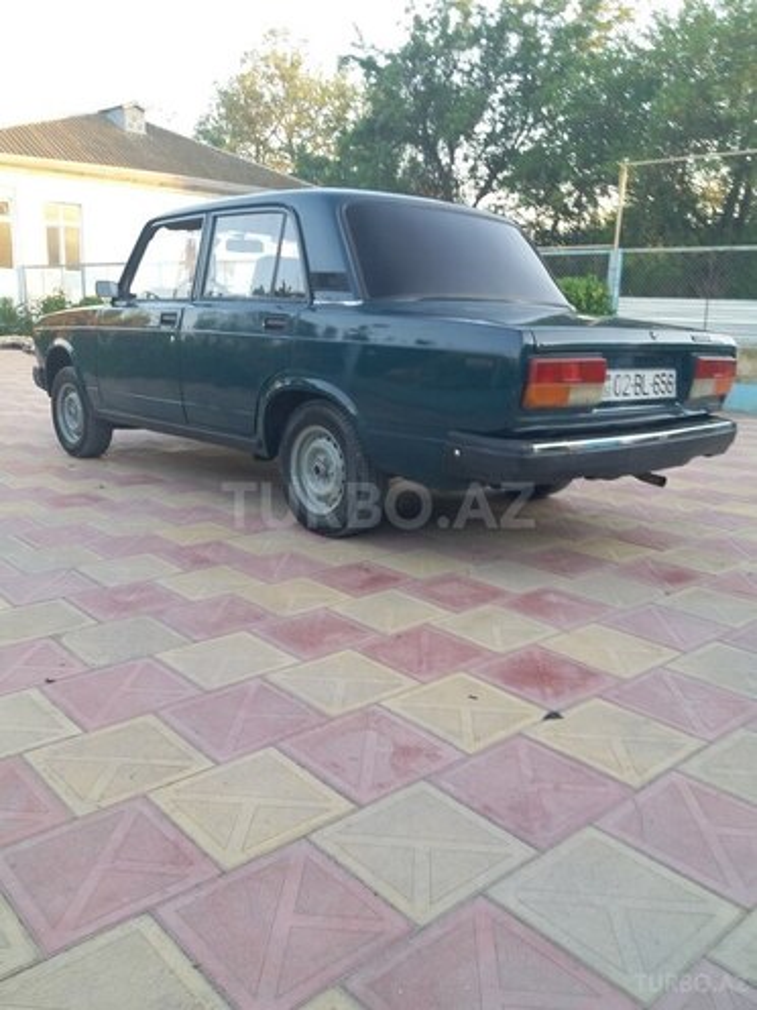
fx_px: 787
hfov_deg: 51.4
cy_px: 505
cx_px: 378
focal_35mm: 27
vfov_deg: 65.3
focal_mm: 3.7
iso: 40
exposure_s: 1/50
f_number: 1.9
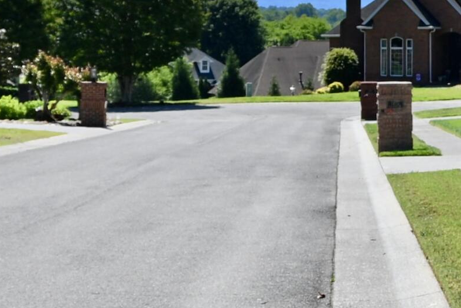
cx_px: 655
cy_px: 164
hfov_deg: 15.7
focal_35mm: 122
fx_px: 1562
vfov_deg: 11.2
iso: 100
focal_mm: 21.5
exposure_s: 1/400
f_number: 7.1
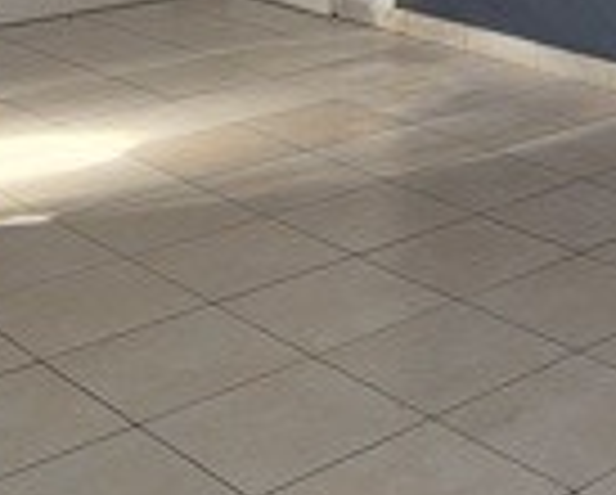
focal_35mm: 74
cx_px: 724
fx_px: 1351
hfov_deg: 23.6
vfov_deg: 19.3
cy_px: -126
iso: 50
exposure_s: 1/190
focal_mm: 2.2
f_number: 2.2
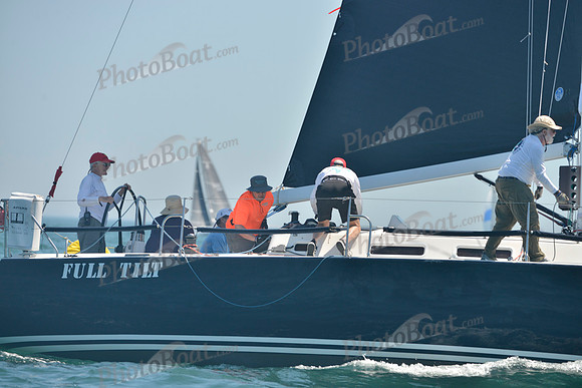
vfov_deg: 4.9
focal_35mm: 280
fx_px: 4528
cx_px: 291
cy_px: 194
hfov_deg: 7.4
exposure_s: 1/1000
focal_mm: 280
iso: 280
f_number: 5.6
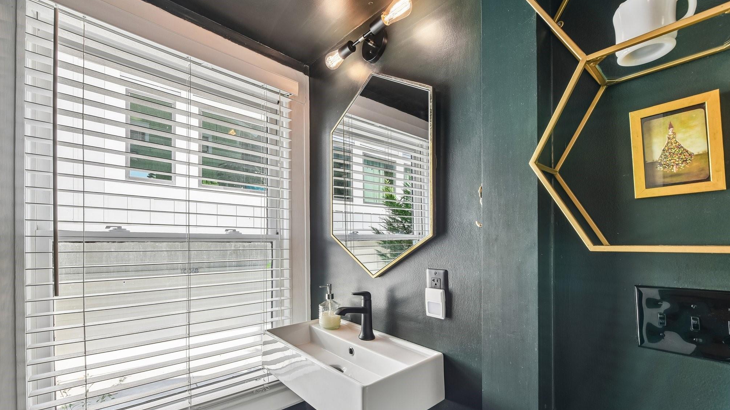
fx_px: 290
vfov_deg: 70.1
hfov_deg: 103.0
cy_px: 237
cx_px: 361
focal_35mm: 15
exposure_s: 1/15
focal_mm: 14
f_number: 11
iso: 200
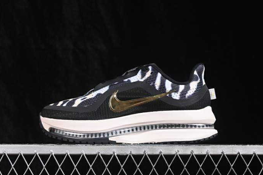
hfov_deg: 25.4
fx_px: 584
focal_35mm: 80
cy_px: 87
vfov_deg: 17.1
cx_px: 130
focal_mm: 50
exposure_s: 1/60
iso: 160
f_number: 6.3
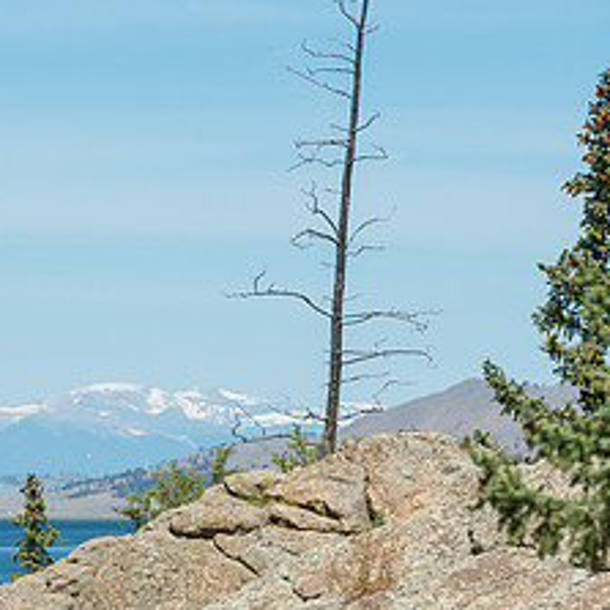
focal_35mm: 298
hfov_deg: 5.9
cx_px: 120
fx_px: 5941
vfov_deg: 5.9
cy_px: 413
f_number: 8
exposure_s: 1/1600
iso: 160
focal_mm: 135
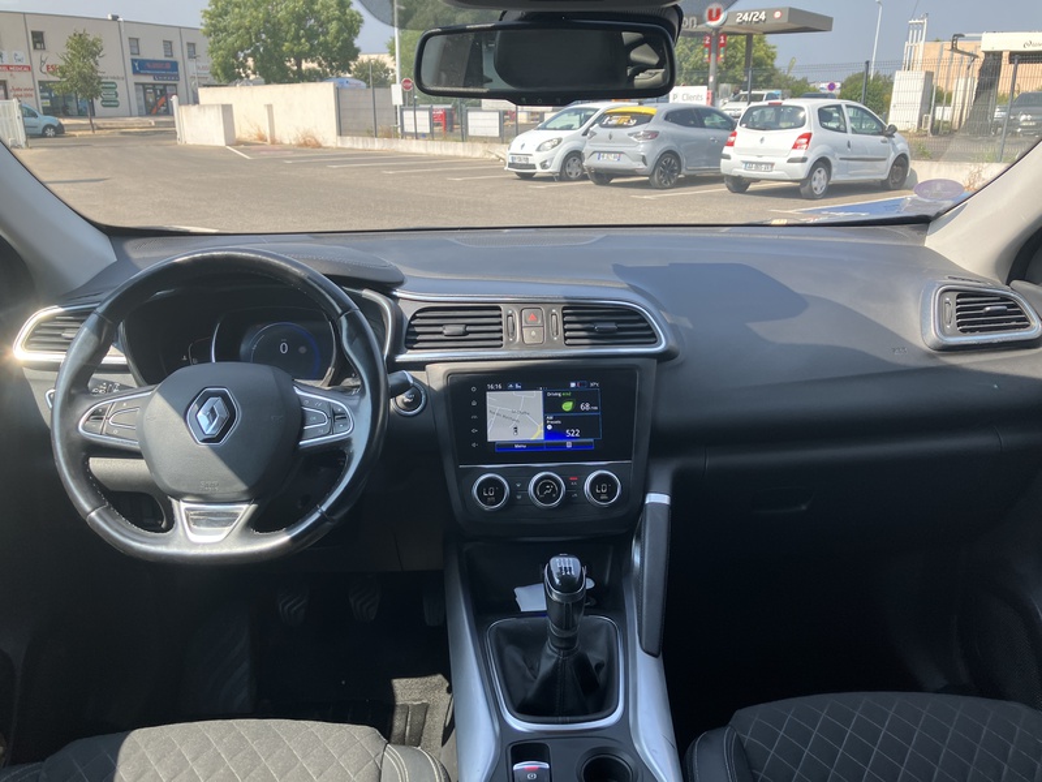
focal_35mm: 28
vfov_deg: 49.7
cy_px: 391
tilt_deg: -17.9
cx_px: 521
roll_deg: +1.5
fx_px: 843
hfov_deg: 63.4
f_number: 1.8
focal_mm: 3.99
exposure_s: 1/354
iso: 32
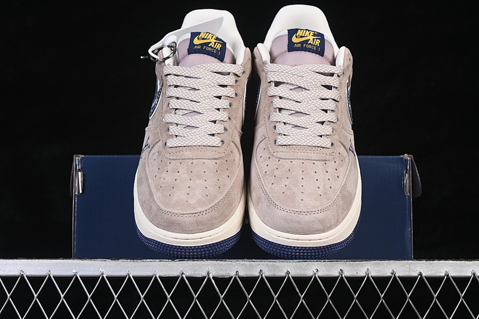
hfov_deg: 27.0
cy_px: 160
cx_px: 240
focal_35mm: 75
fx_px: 998
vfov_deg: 18.2
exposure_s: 1/60
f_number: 7.1
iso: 160
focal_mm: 50
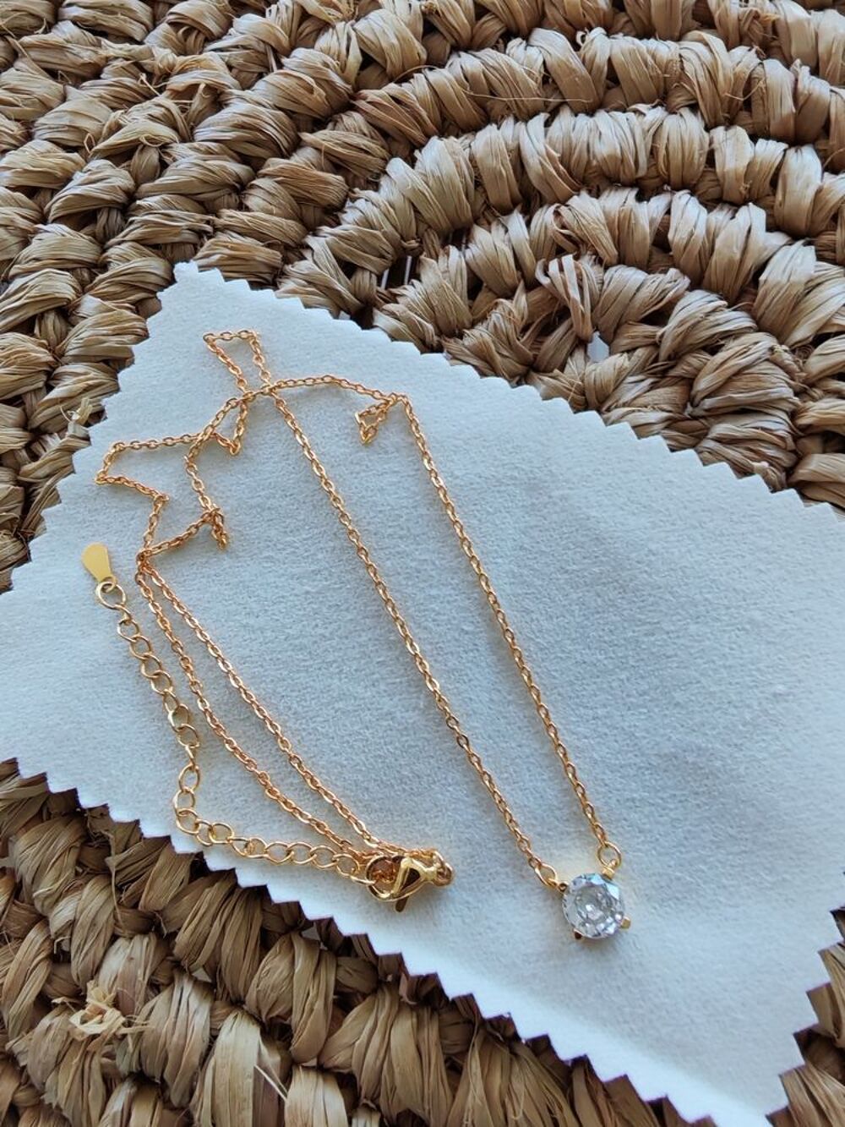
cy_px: 564
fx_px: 879
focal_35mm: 27
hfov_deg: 51.4
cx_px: 422
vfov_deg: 65.3
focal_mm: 1.96
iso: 80
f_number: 2.2
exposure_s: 1/100
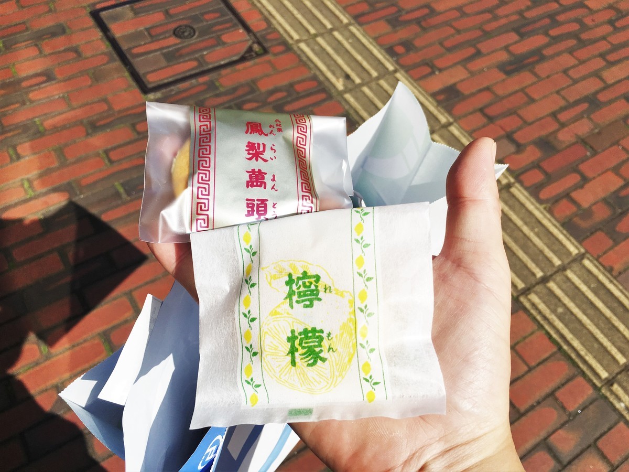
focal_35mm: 29
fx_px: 527
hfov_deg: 61.7
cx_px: 314
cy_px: 236
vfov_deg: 48.2
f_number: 2.2
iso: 25
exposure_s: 1/2959
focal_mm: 4.15
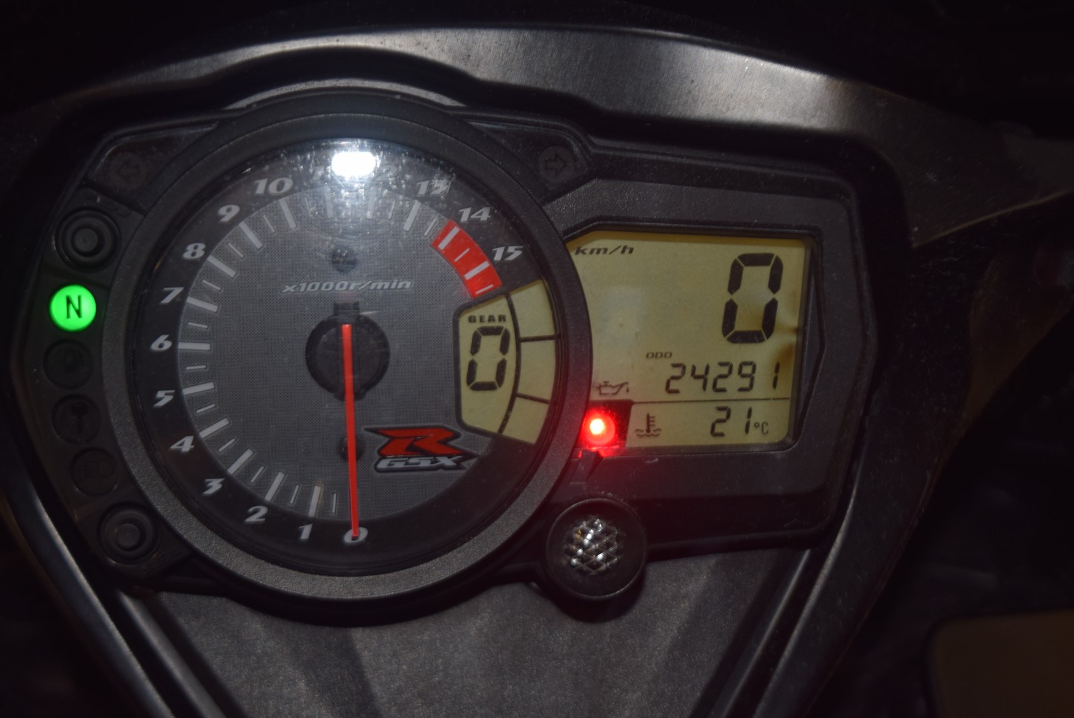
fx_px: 1881
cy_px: 359
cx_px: 537
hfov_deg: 31.9
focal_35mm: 63
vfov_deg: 21.6
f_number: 5
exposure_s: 1/60
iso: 360
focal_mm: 42
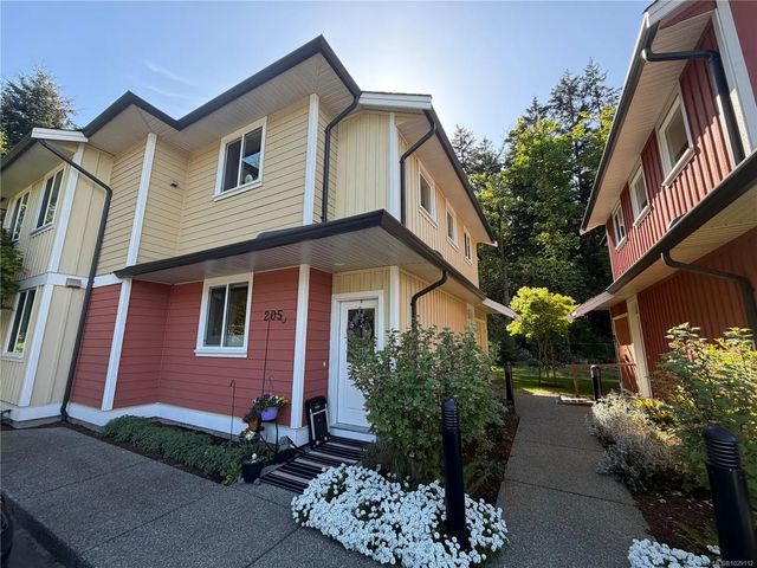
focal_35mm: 14
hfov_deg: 102.1
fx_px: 306
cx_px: 378
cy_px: 284
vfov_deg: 85.7
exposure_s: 1/243
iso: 40
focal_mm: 2.22
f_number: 2.2
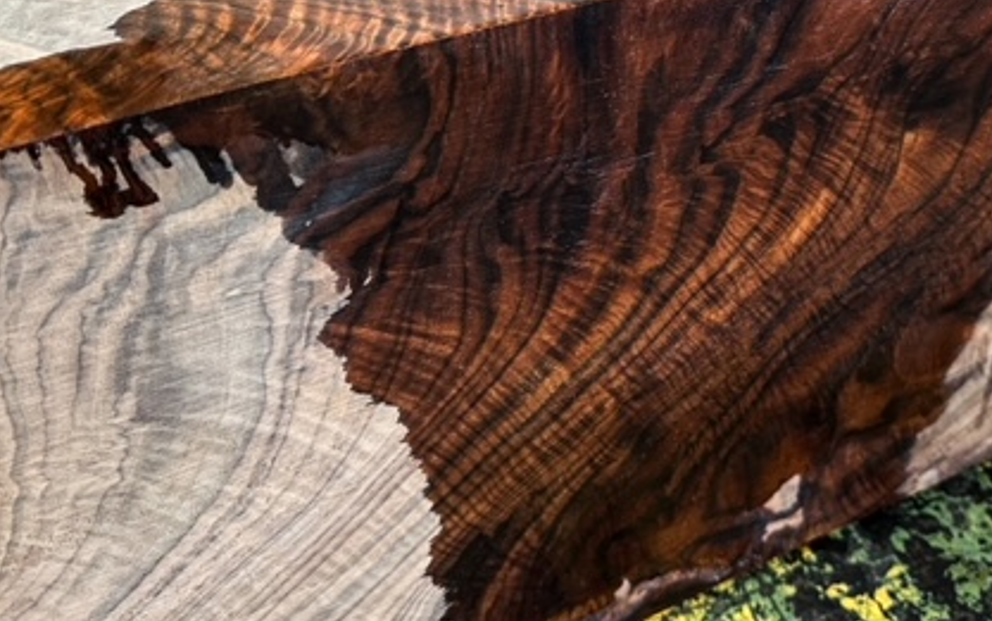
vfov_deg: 31.9
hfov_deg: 49.7
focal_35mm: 39
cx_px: 638
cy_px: 117
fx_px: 1055
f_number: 1.8
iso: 200
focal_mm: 6.86
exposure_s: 1/60
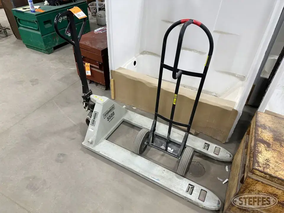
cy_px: 106
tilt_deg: -37.0
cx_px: 142
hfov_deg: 71.6
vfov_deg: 56.8
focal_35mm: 24
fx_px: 197
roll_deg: -1.3
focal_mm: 6.86
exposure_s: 1/120
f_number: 1.78
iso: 160
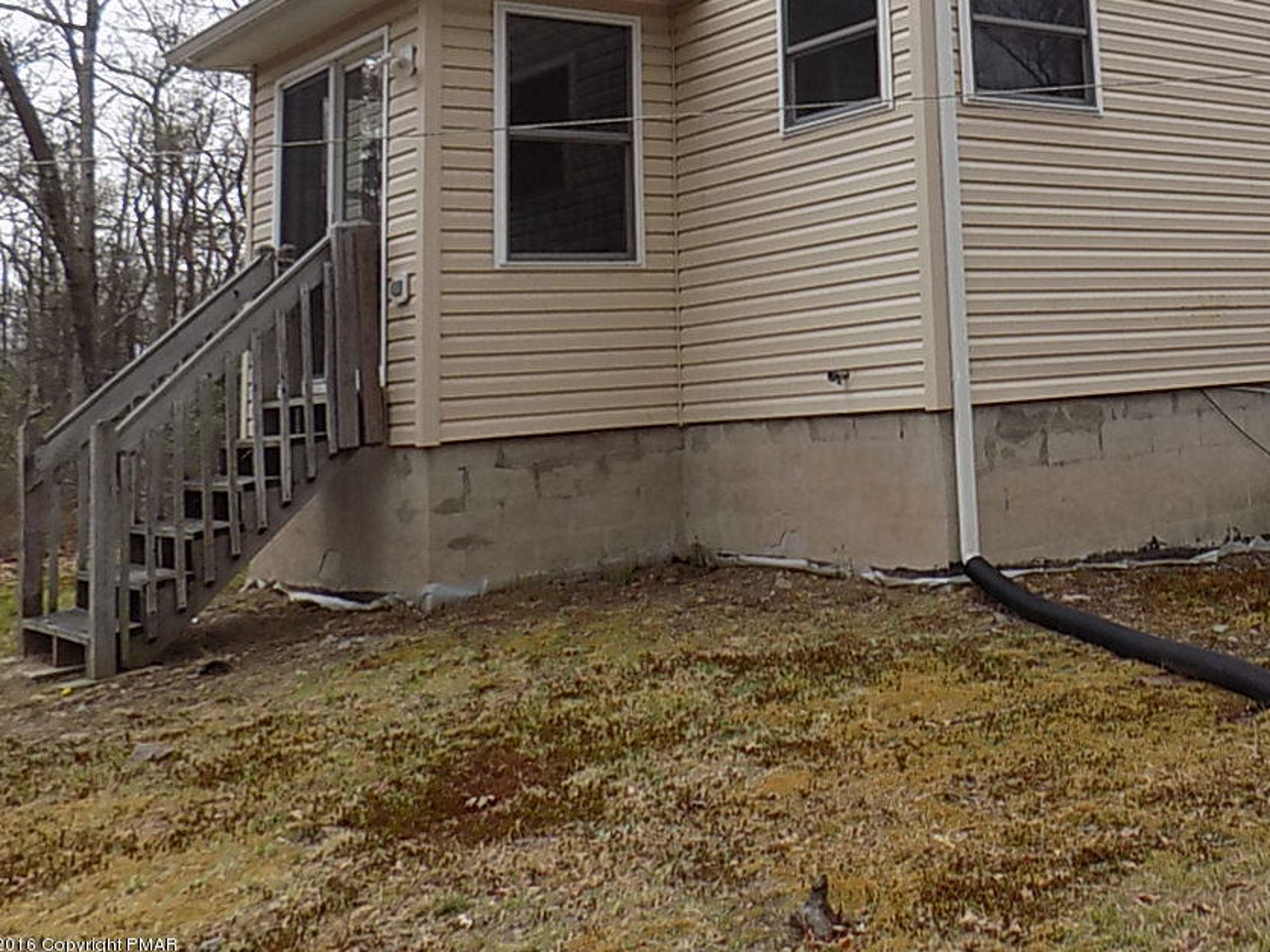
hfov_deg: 39.3
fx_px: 1614
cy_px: 94
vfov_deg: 31.3
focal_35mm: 44
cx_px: 1186
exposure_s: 1/320
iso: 80
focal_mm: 4
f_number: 3.1
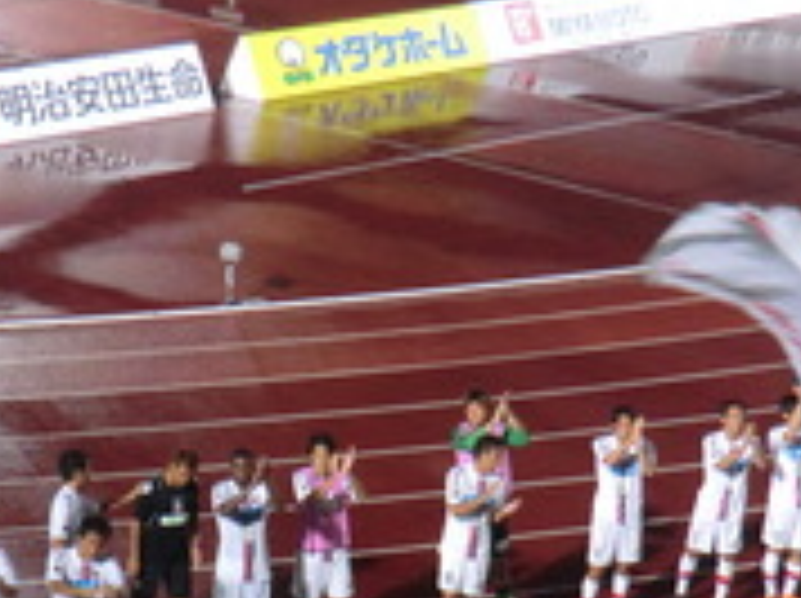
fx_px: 3004
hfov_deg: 15.2
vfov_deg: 11.3
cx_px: 378
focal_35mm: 130
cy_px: 614
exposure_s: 1/60
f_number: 4.2
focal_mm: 9.8
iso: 400
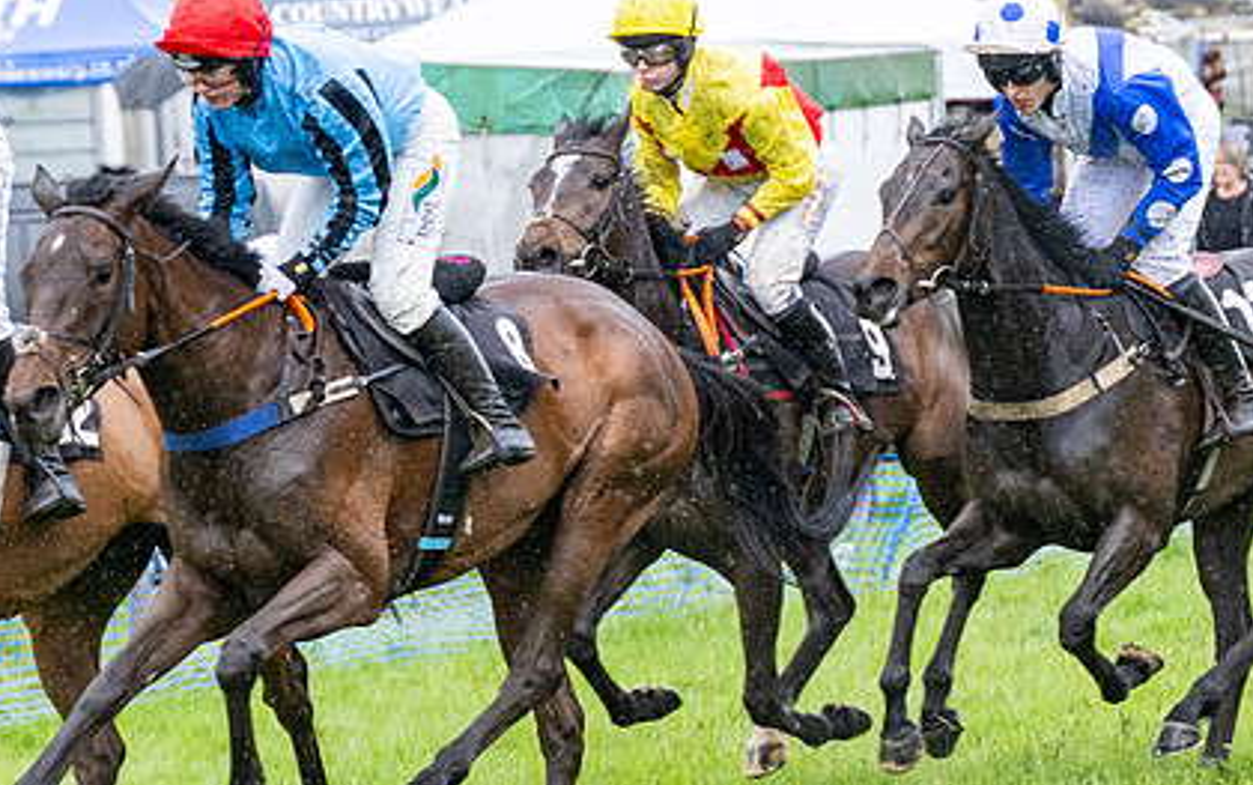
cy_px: 370
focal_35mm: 273
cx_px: 776
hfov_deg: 7.7
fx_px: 9327
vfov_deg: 4.8
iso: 1000
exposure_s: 1/1000
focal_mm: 98
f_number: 4
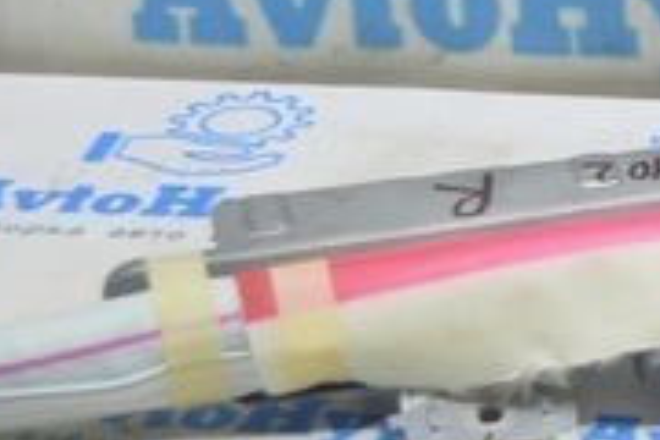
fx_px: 4070
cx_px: 1188
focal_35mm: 222
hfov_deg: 8.9
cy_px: 258
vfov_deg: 6.2
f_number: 4
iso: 400
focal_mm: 26
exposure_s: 1/40
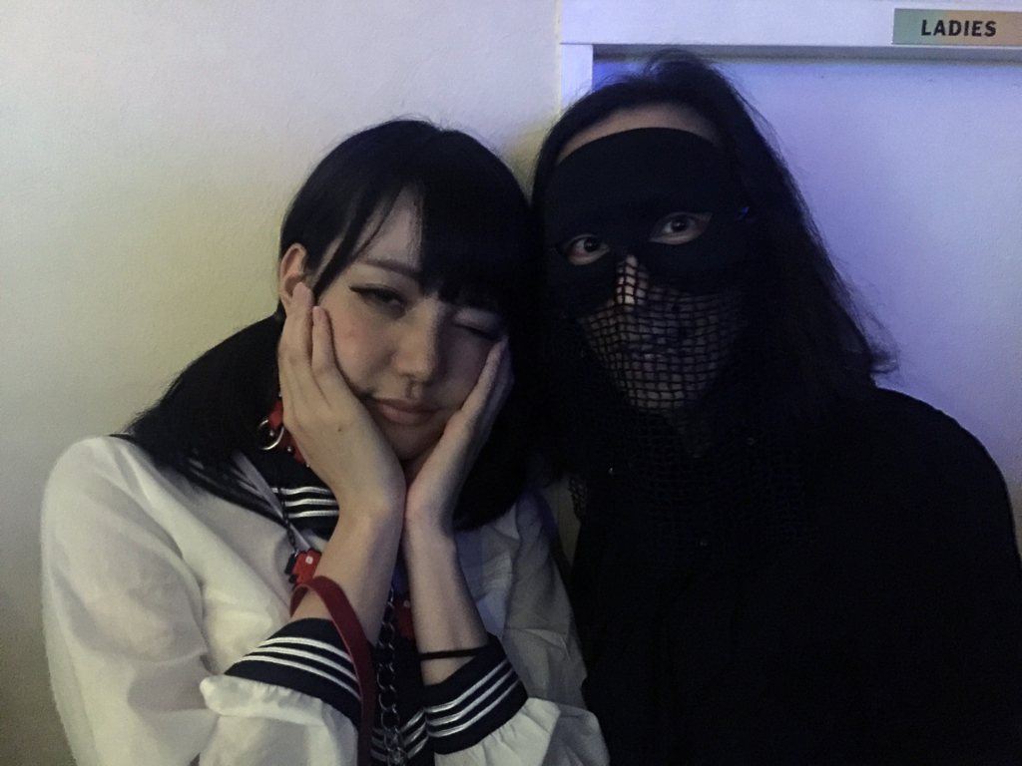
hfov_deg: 61.7
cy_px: 383
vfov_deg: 48.2
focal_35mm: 29
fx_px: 856
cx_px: 511
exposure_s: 1/4
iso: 500
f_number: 2.2
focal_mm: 4.15
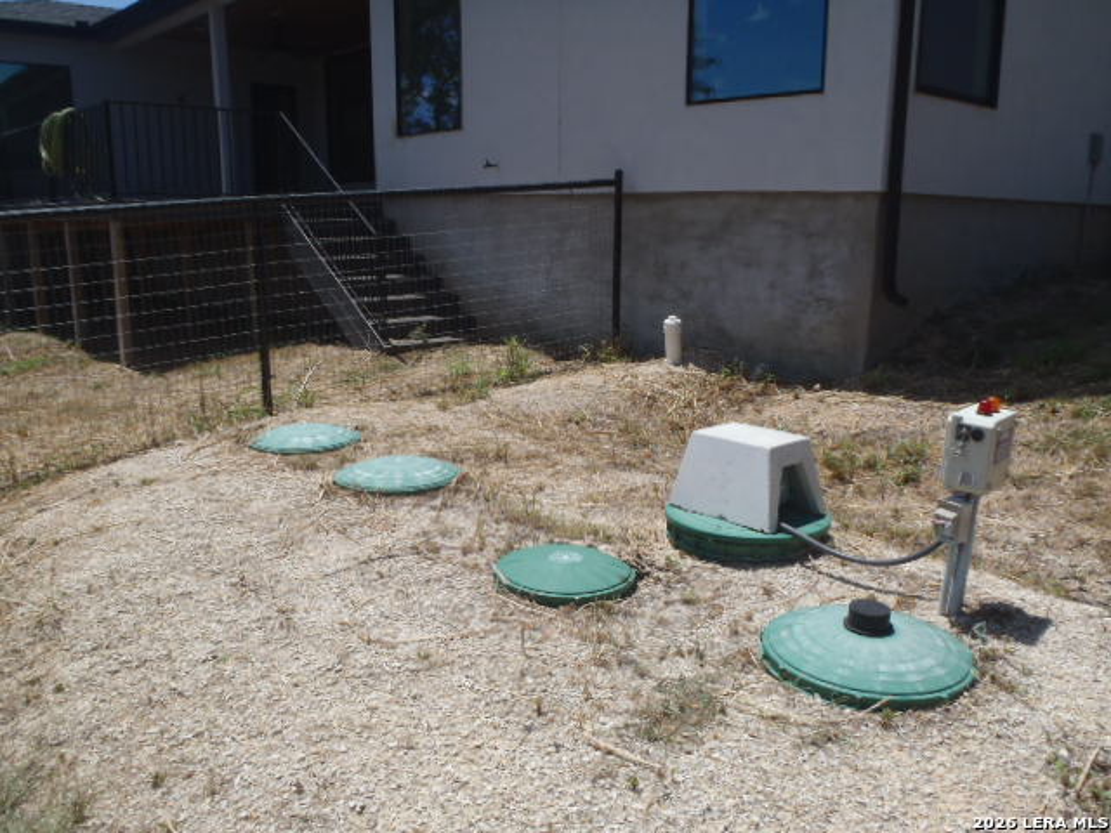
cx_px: 556
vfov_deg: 49.7
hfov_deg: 63.4
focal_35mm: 28
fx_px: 899
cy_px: 416
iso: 80
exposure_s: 1/1000
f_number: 3.9
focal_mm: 5
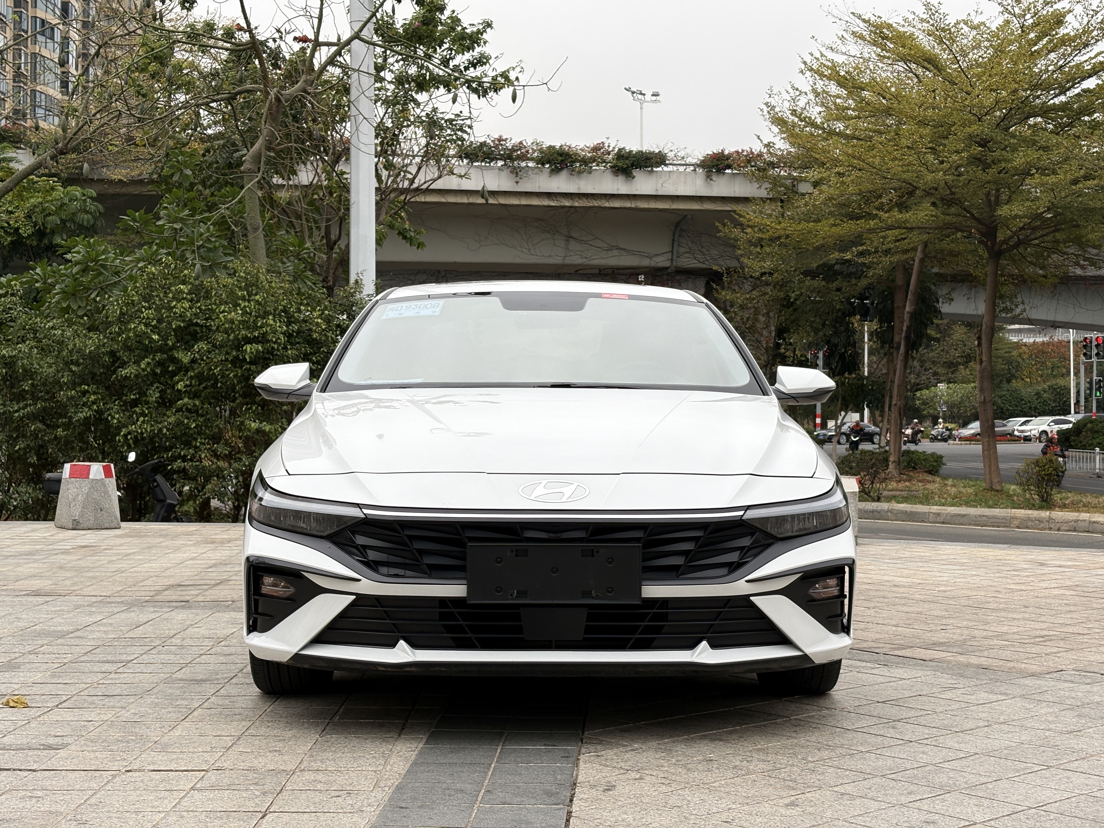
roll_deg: -0.2
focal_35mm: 52
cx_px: 552
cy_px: 414
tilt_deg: +0.0
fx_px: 1658
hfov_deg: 36.8
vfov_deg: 28.0
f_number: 1.6
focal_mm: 5.96
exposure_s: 1/581
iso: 40
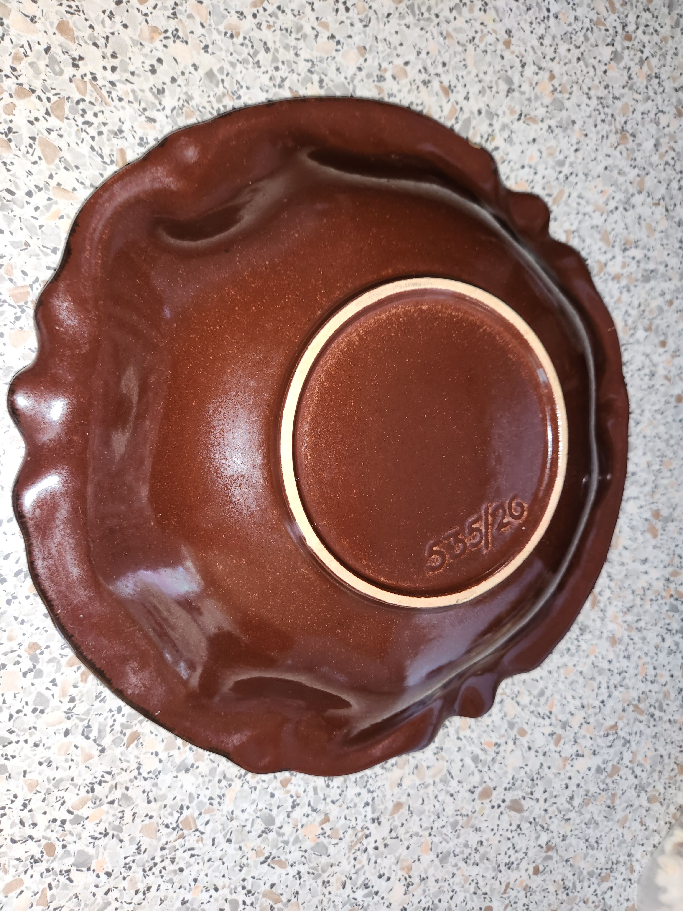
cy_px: 456
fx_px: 605
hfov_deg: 58.9
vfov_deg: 73.9
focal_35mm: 23
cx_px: 342
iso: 125
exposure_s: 1/15
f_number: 1.8
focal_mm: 5.4
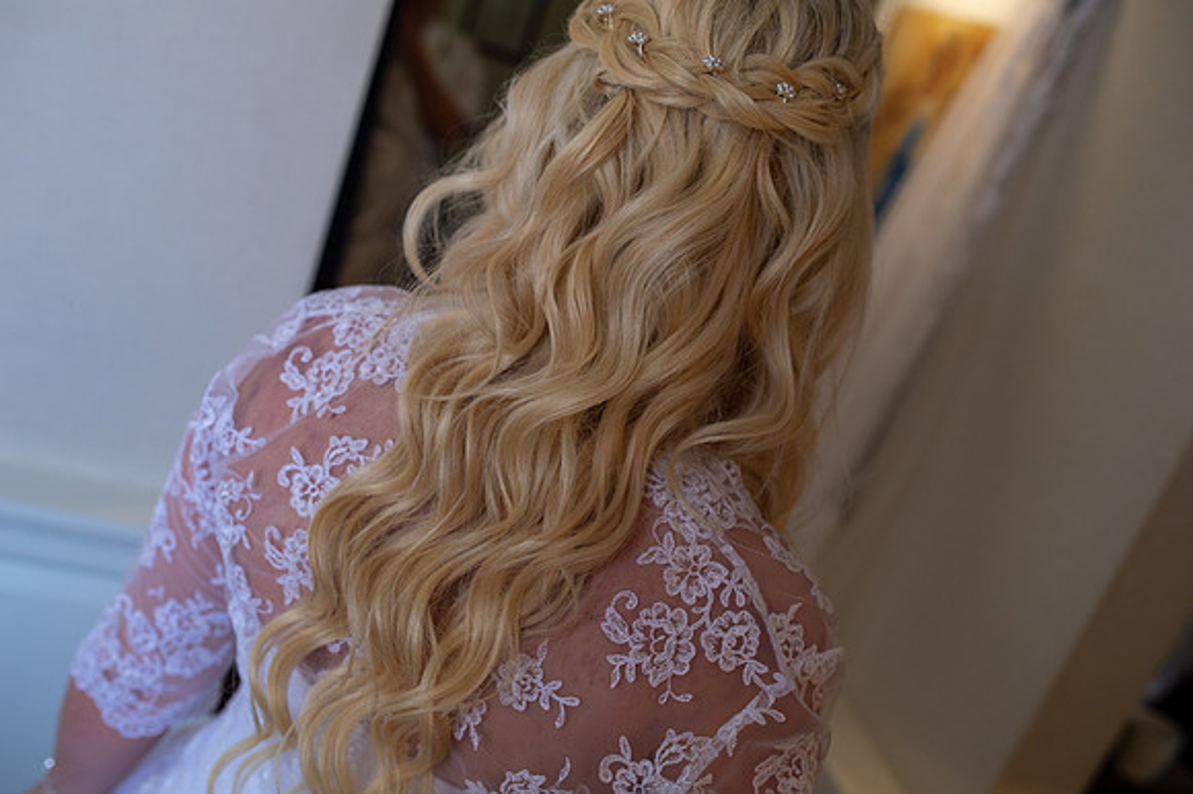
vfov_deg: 37.8
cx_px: 596
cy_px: 397
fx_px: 1159
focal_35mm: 35
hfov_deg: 54.5
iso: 250
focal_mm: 35
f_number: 3.5
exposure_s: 1/125
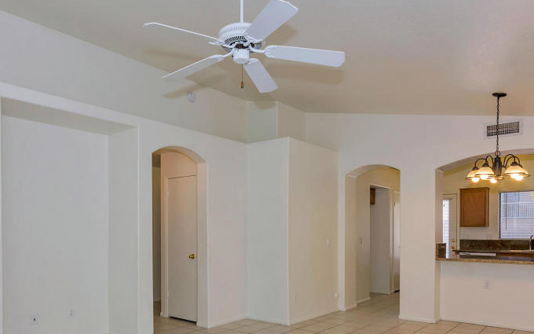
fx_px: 378
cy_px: 255
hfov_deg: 70.0
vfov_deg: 45.8
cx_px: 228
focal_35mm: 26
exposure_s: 1/60
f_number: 8
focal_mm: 10
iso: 320
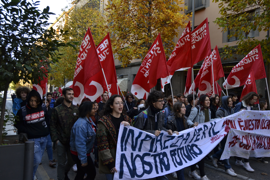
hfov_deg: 67.4
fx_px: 202
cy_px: 90
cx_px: 135
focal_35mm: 27
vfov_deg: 47.9
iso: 280
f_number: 5.6
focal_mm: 18
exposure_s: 1/125
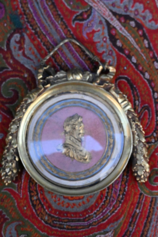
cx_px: 79
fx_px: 415
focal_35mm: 63
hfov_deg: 21.6
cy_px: 118
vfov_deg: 31.9
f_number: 6.3
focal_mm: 42
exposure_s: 1/4000
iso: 16000
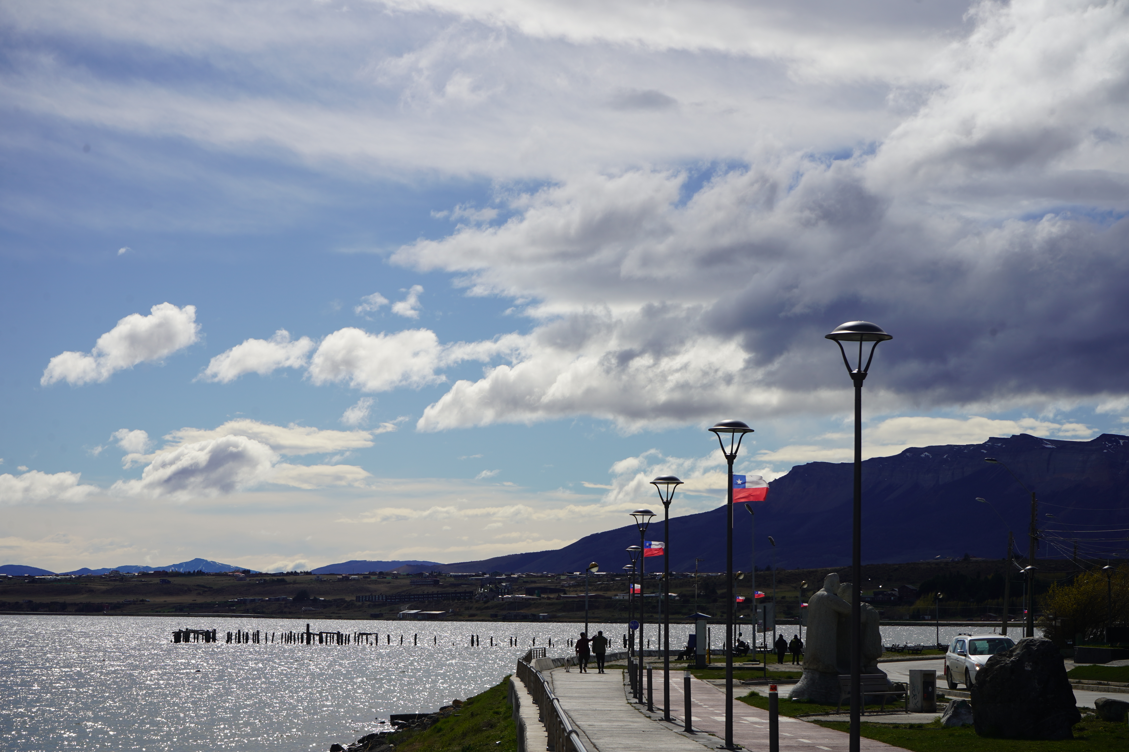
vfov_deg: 19.5
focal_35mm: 70
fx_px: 2195
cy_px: 376
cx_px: 564
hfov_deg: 28.8
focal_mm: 70
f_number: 11
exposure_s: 1/500
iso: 100
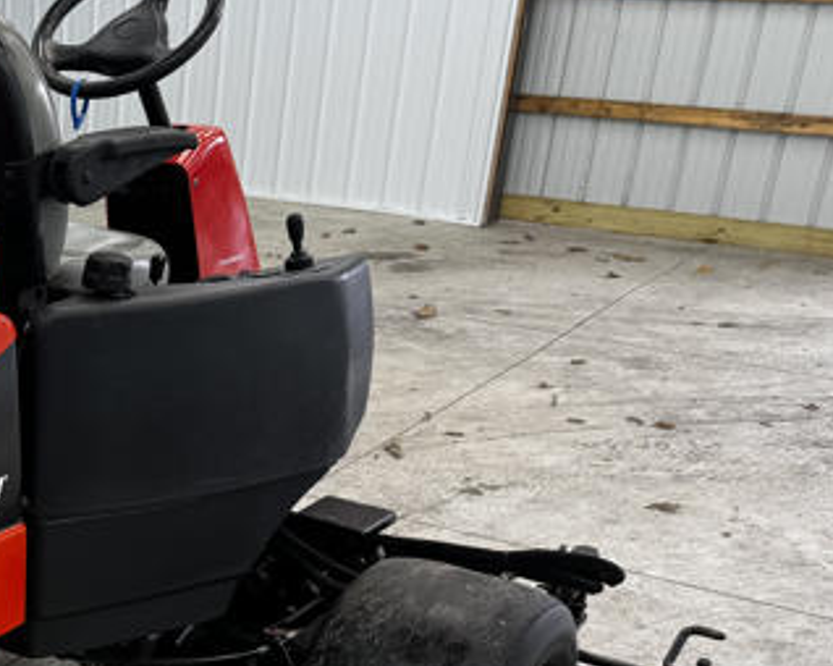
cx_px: -79
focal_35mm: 59
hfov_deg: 29.0
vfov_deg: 24.8
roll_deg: -1.2
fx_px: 1454
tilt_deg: -27.0
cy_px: 632
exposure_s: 1/120
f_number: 1.78
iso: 100
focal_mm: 6.76
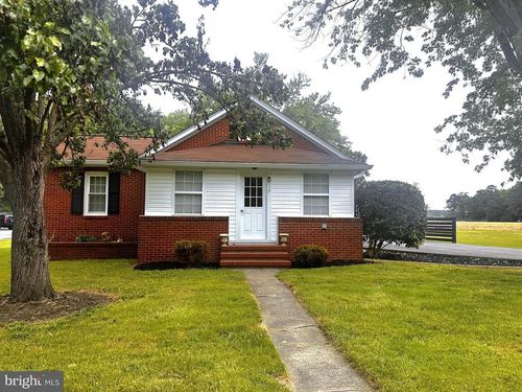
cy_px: 196
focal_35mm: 24
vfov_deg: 56.8
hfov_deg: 71.6
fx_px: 362
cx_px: 261
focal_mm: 6.86
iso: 80
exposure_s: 1/2809
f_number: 1.78
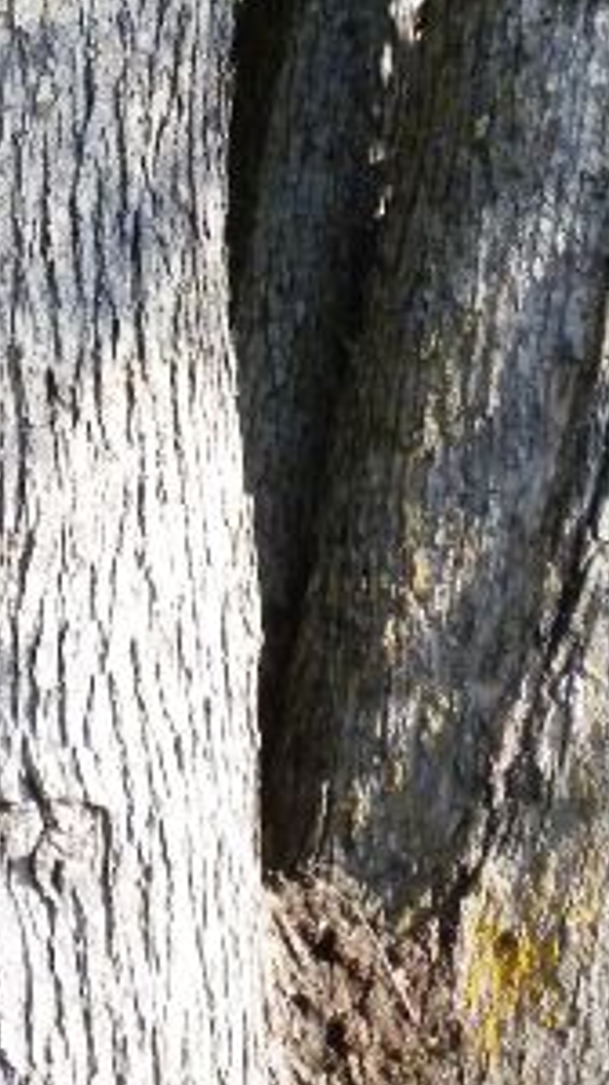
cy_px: 62
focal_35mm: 105
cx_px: 53
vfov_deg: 19.9
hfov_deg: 11.4
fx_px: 3017
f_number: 3.5
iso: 400
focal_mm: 6.6
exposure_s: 1/220
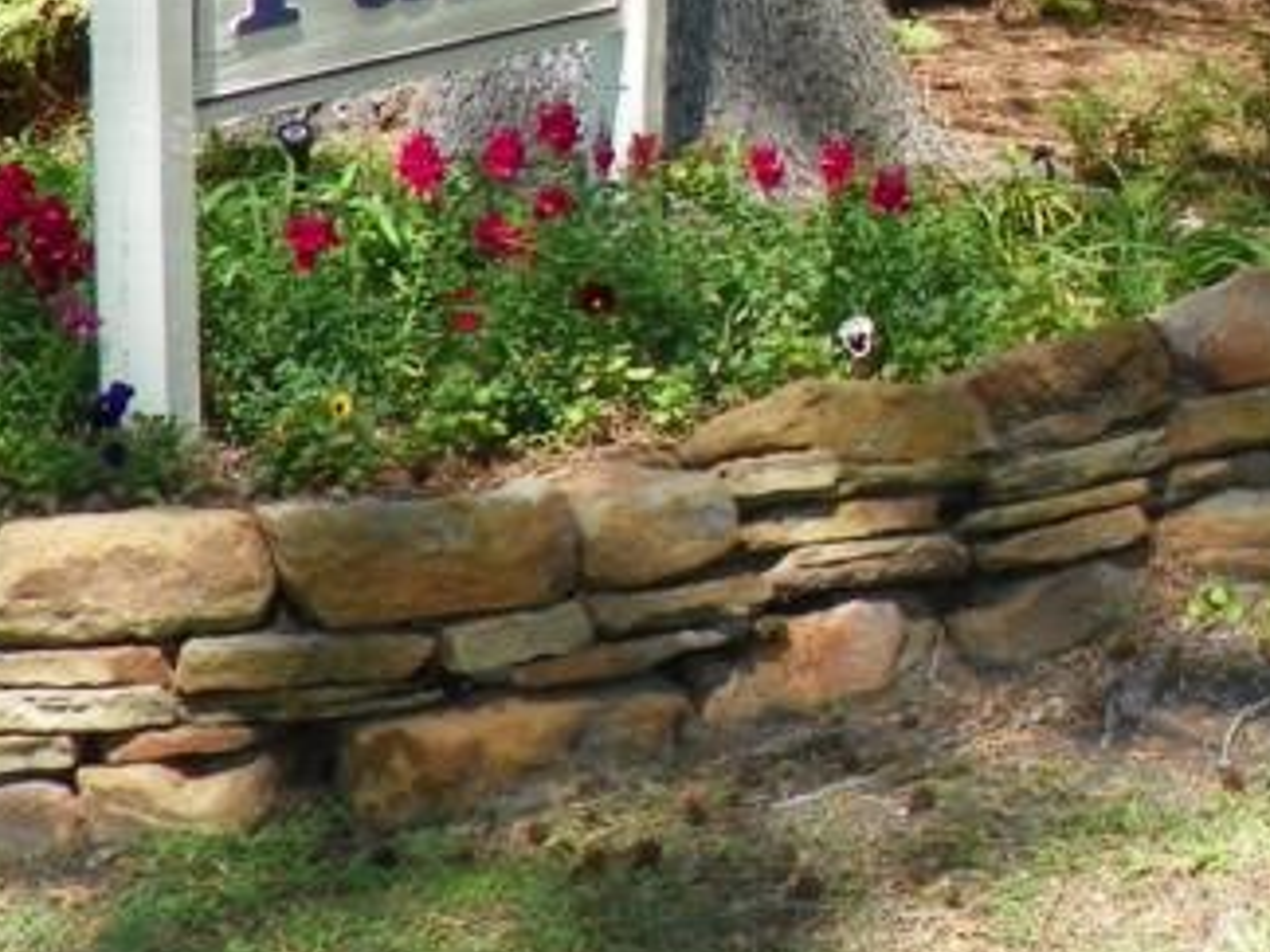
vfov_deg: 12.2
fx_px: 4293
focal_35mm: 117
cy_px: -337
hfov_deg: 15.8
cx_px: 1729
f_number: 3.2
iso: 64
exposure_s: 1/400
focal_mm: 6.6
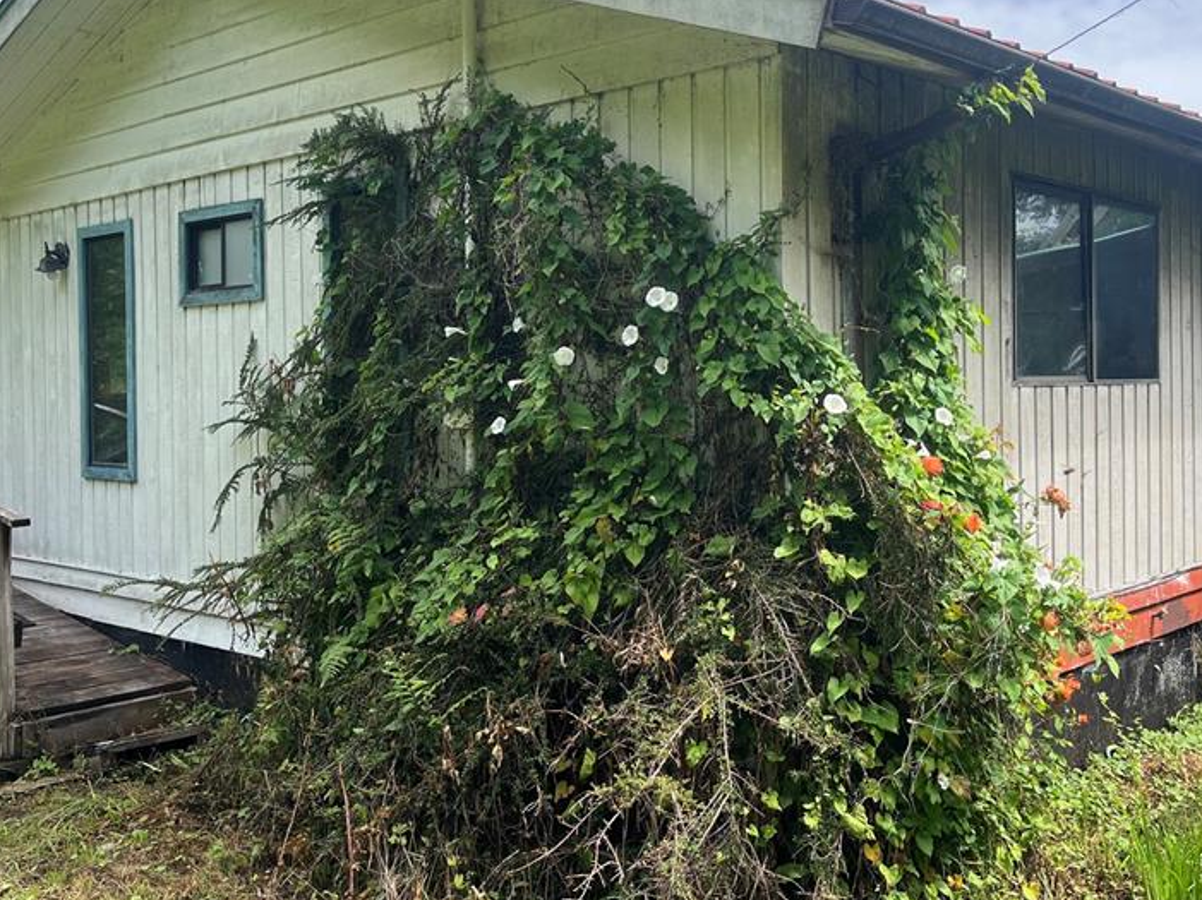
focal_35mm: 38
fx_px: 1319
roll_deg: +1.0
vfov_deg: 37.6
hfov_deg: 48.8
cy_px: 379
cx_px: 696
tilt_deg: +0.0
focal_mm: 5.1
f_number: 1.6
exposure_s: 1/1046
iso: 50
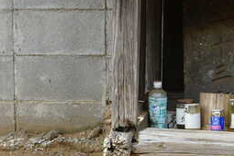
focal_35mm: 187
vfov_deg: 7.3
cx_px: 219
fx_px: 1215
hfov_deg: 10.9
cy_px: 39
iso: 100
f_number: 6.3
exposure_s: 1/100
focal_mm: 31
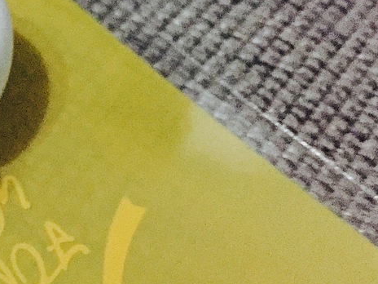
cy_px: 87
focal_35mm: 80
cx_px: -77
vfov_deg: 18.4
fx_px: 874
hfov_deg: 22.5
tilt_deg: -50.6
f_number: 2.2
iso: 320
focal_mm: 4.15
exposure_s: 1/15
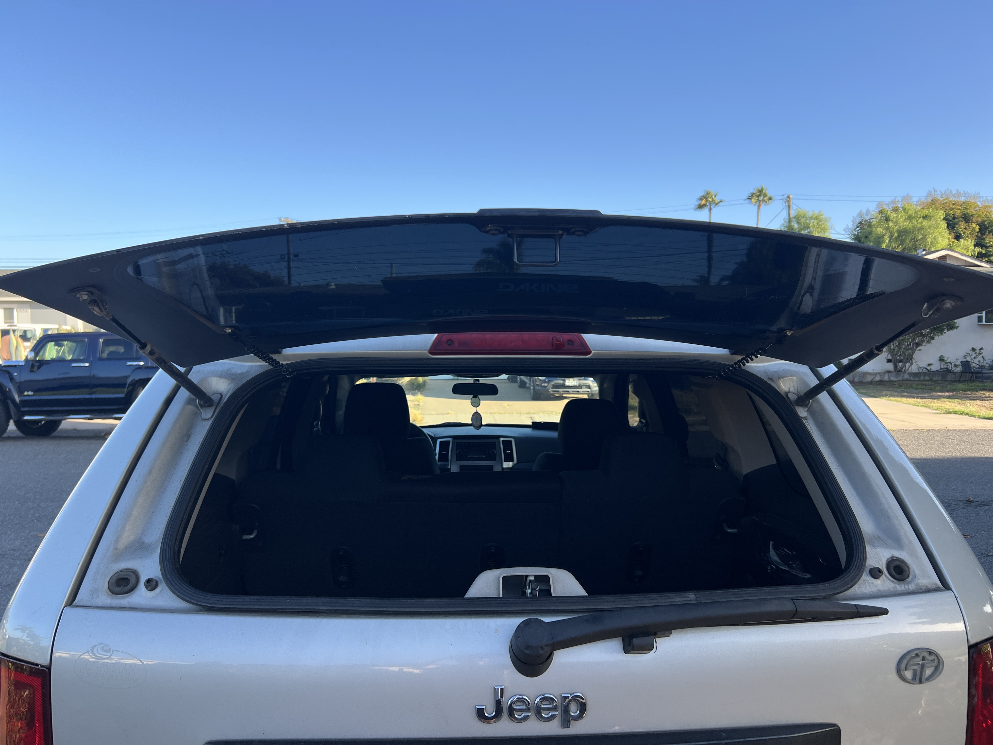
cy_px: 372
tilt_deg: -3.1
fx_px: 746
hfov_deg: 67.3
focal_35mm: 26
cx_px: 496
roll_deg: +0.1
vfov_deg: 53.1
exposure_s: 1/797
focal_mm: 5.7
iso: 50
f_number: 1.5
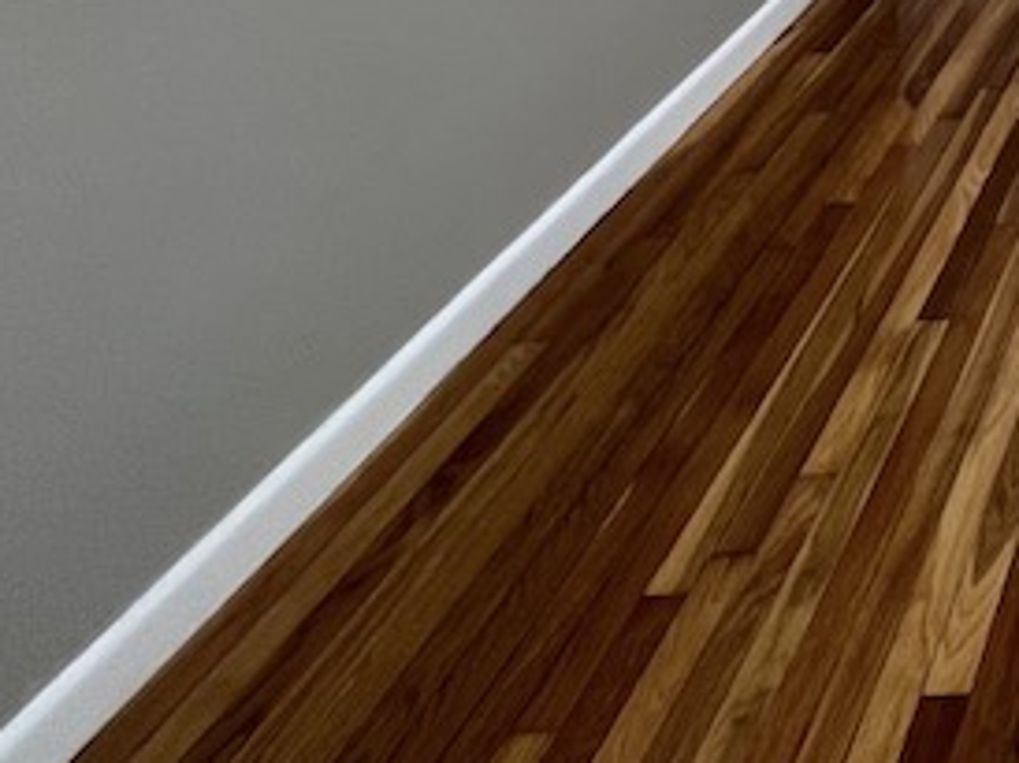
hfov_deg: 30.5
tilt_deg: -10.3
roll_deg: -0.2
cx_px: 1480
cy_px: -335
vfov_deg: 27.8
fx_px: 1118
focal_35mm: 38
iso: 160
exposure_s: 1/120
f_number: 1.8
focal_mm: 1.57
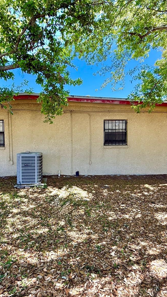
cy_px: 150
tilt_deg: -2.6
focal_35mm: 21
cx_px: 76
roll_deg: +0.7
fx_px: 165
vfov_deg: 83.8
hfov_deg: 53.5
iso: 64
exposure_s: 1/214
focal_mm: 2.22
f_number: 2.2
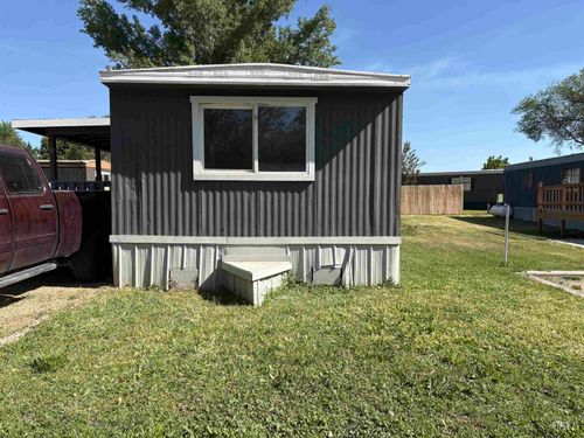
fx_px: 439
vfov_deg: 53.1
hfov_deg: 67.3
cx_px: 292
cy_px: 219
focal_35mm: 26
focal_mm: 5.96
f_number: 1.6
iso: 50
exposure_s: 1/2747
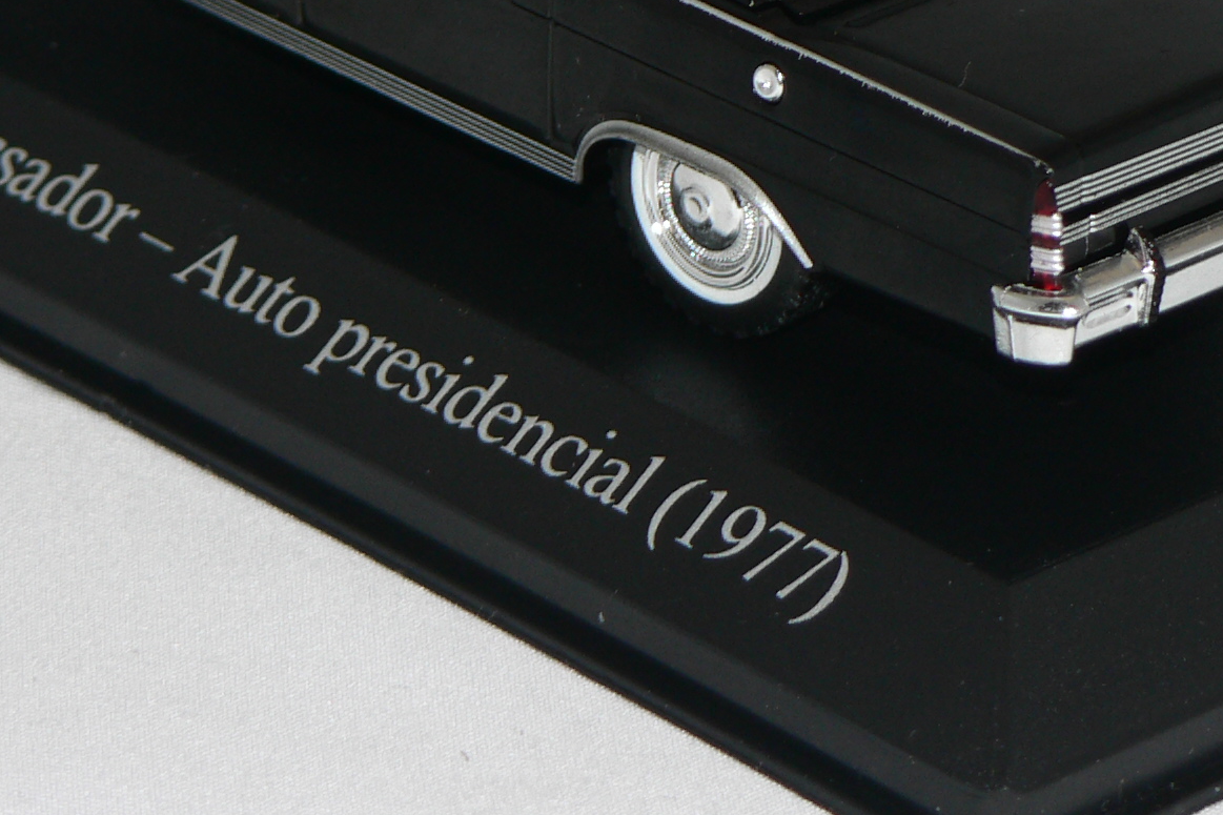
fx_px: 8865
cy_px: -141
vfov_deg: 5.2
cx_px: 698
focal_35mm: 261
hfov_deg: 7.9
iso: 80
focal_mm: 19
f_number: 3.2
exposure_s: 1/60
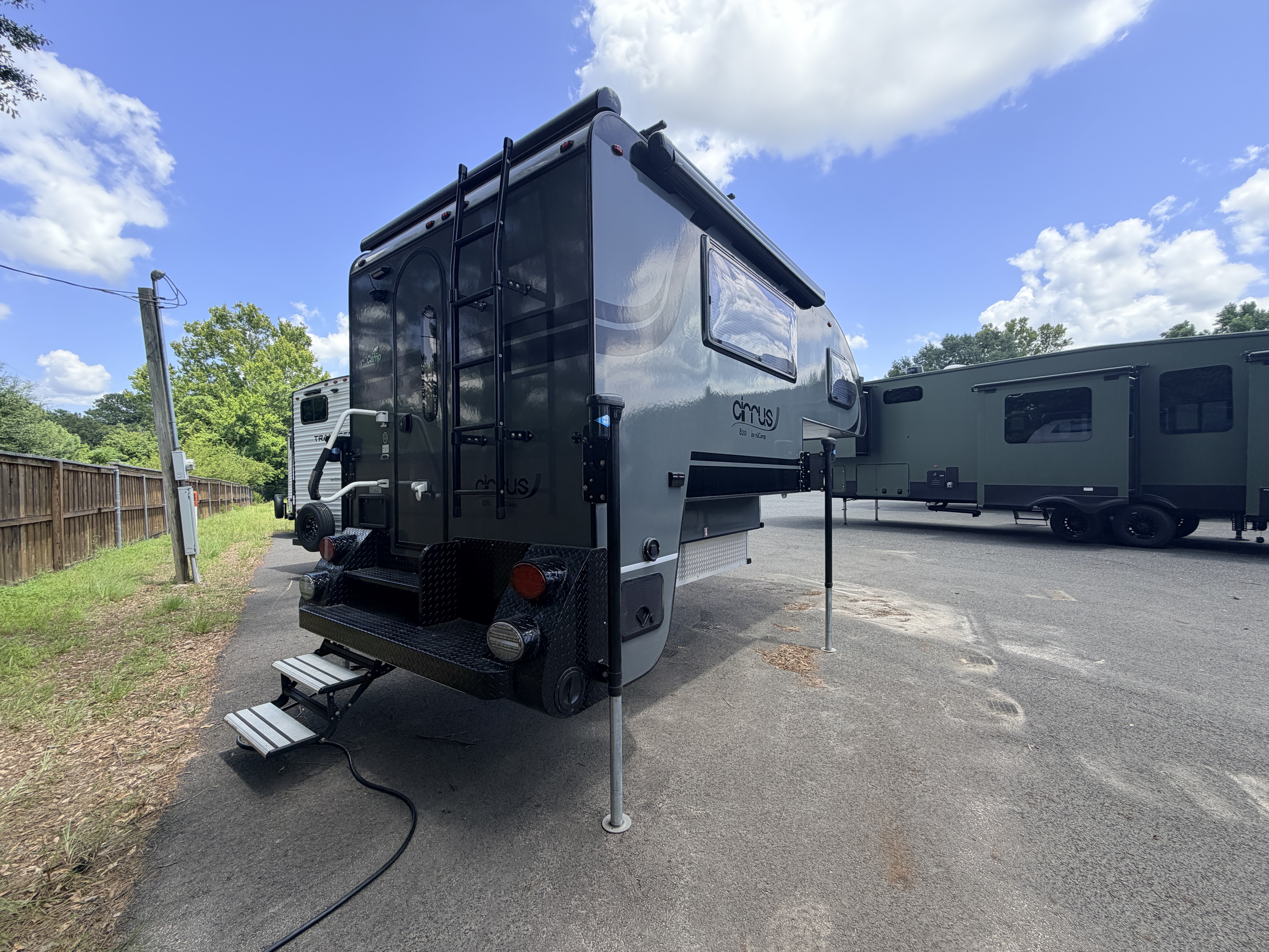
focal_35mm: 14
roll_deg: +2.4
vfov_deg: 85.7
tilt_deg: +0.4
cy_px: 476
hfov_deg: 102.1
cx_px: 634
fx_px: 513
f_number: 2.2
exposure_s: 1/590
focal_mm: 2.22
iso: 40
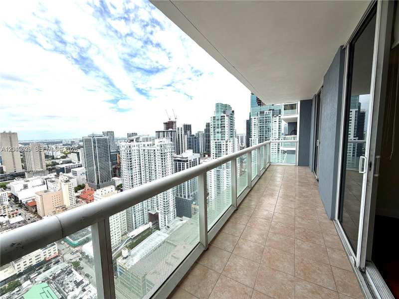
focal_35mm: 14
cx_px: 200
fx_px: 161
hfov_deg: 102.1
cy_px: 150
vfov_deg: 85.7
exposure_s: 1/1235
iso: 20
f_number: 2.2
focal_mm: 2.22
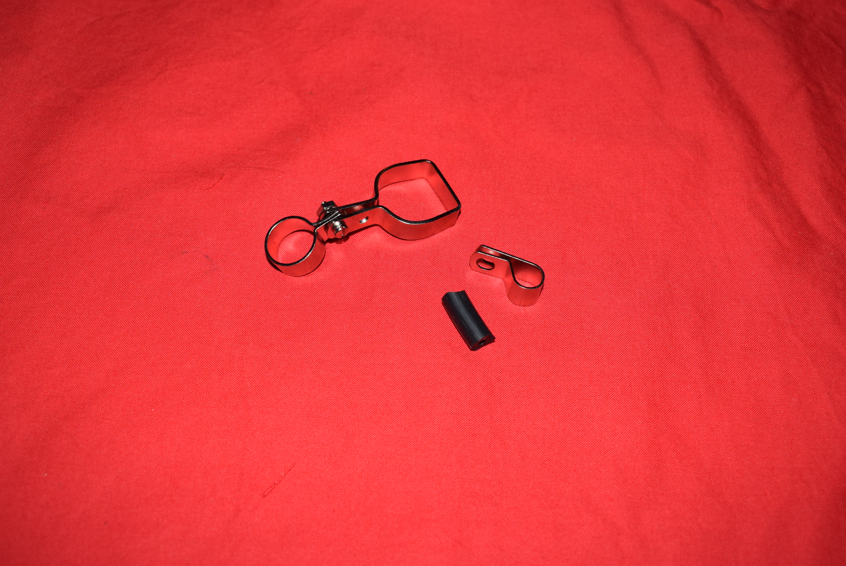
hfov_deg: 51.2
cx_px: 423
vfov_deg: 35.6
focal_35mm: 38
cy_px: 283
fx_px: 882
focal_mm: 25
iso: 400
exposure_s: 1/100
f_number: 5.6
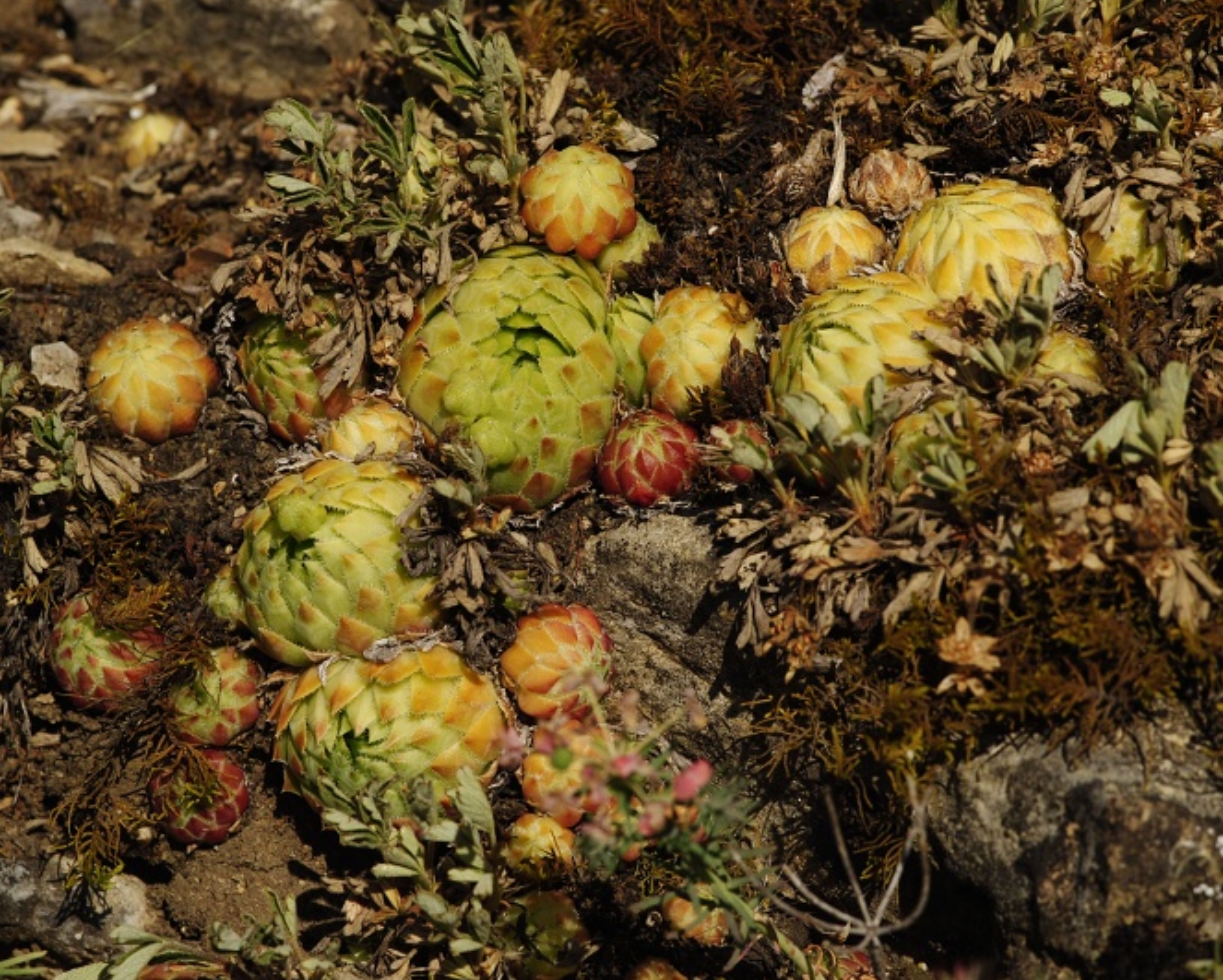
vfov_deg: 10.7
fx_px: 5235
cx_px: 646
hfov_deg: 13.3
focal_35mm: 145
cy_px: 487
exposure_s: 1/320
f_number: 10
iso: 100
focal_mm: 85
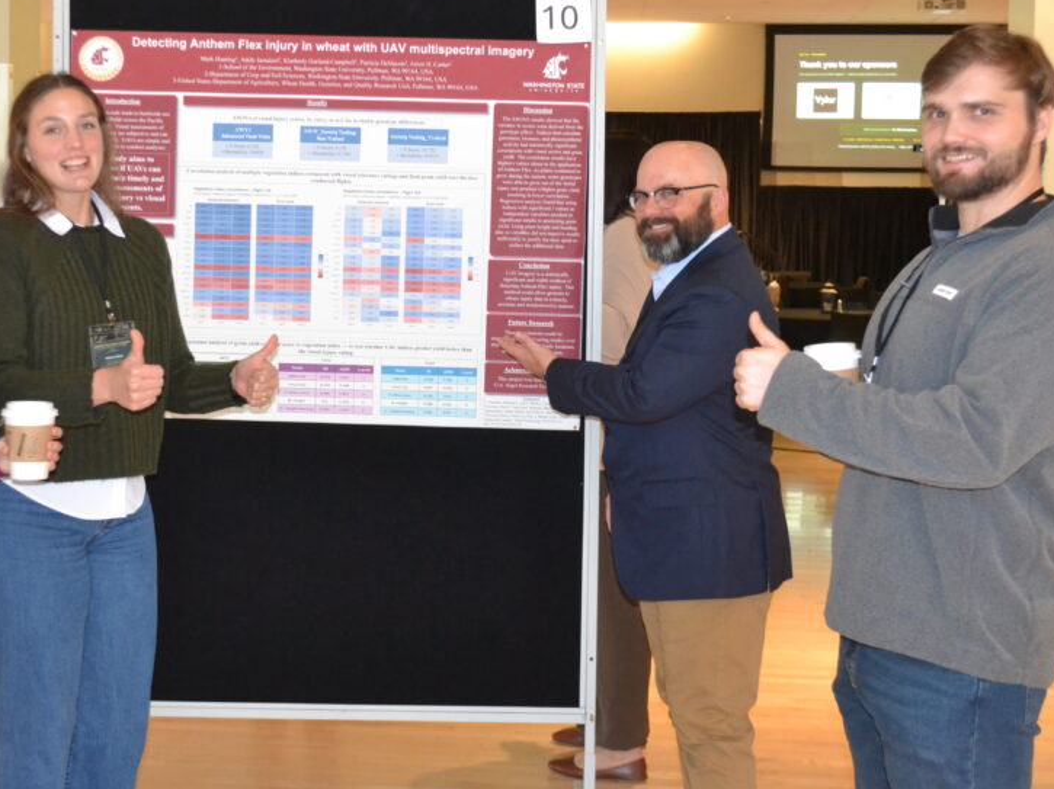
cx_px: 410
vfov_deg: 27.4
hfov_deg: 36.0
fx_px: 1613
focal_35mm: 53
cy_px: 310
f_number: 4.2
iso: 2500
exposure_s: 1/60
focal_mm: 26
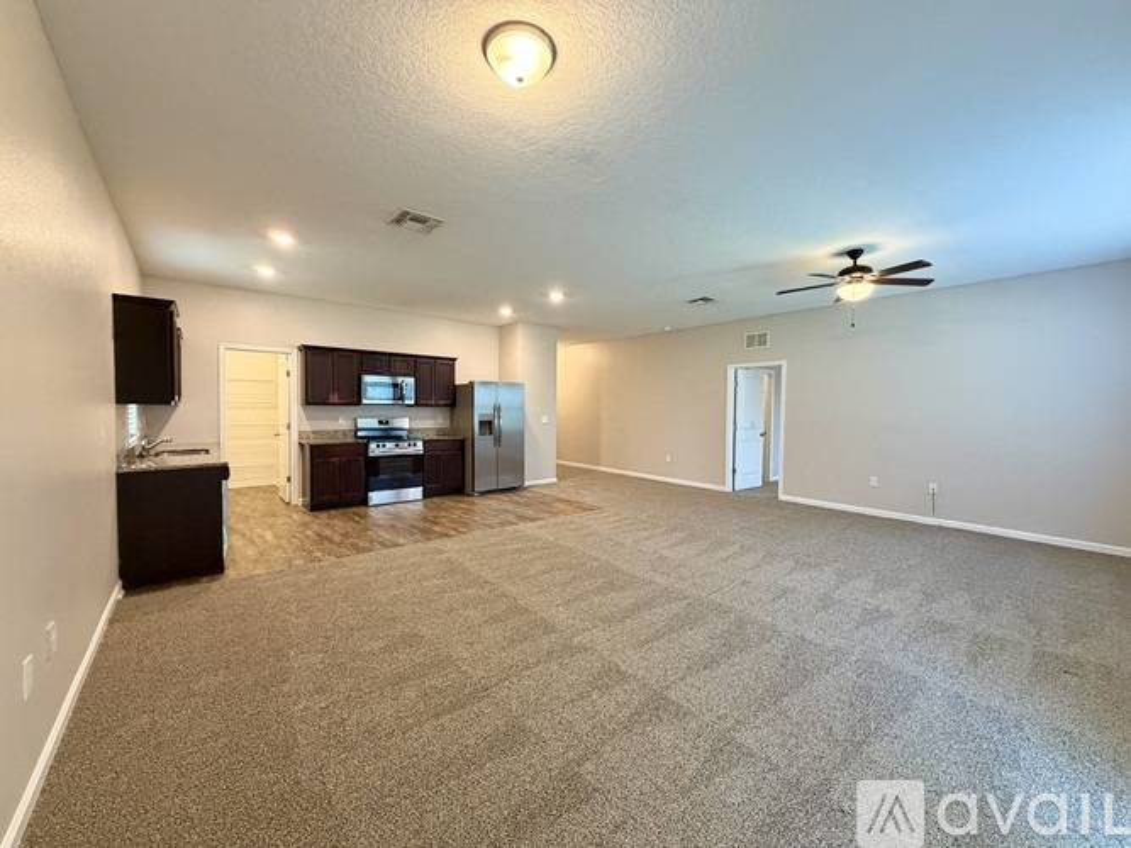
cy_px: 424
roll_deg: +0.7
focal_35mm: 14
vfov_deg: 85.7
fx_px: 457
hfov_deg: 102.1
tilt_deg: -1.6
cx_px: 566
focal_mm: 2.22
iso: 500
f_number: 2.2
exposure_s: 1/60
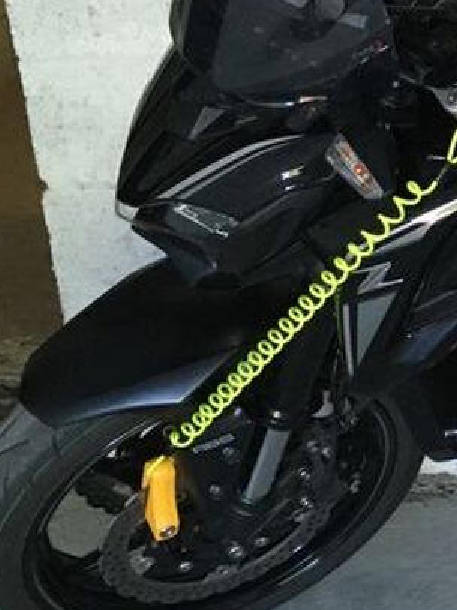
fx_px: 1673
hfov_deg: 14.4
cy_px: 70
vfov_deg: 20.3
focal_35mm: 95
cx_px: 703
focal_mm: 4.15
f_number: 2.2
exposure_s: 1/33
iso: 200
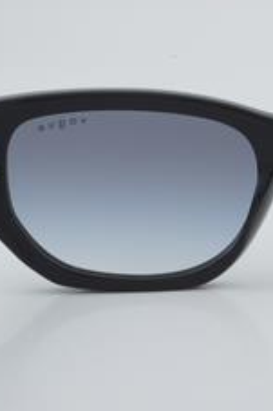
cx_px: 307
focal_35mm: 132
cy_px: 192
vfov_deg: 15.5
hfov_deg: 10.2
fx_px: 1504
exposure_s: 1/3
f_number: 32
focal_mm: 50
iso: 100
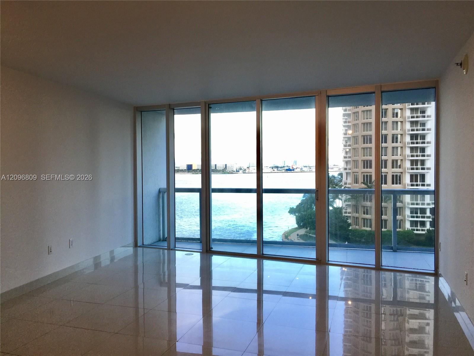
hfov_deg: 61.7
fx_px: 397
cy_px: 178
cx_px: 237
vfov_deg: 48.2
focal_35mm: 29
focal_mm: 4.15
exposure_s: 1/30
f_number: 2.2
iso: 40
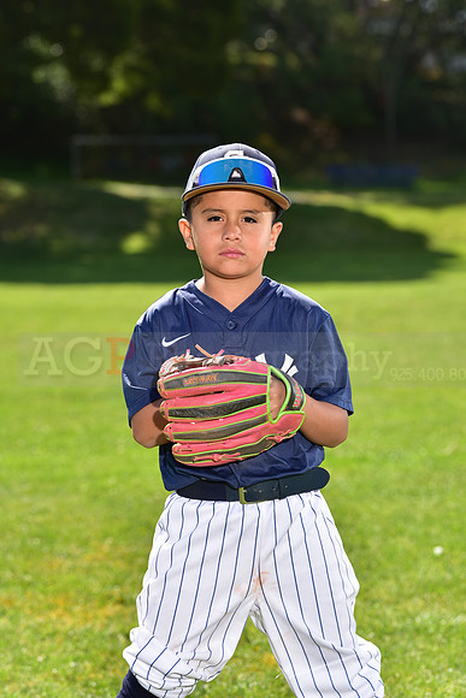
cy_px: 349
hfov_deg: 10.6
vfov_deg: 15.8
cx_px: 233
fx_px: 2522
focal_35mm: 130
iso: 100
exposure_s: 1/250
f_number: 5.6
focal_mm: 130
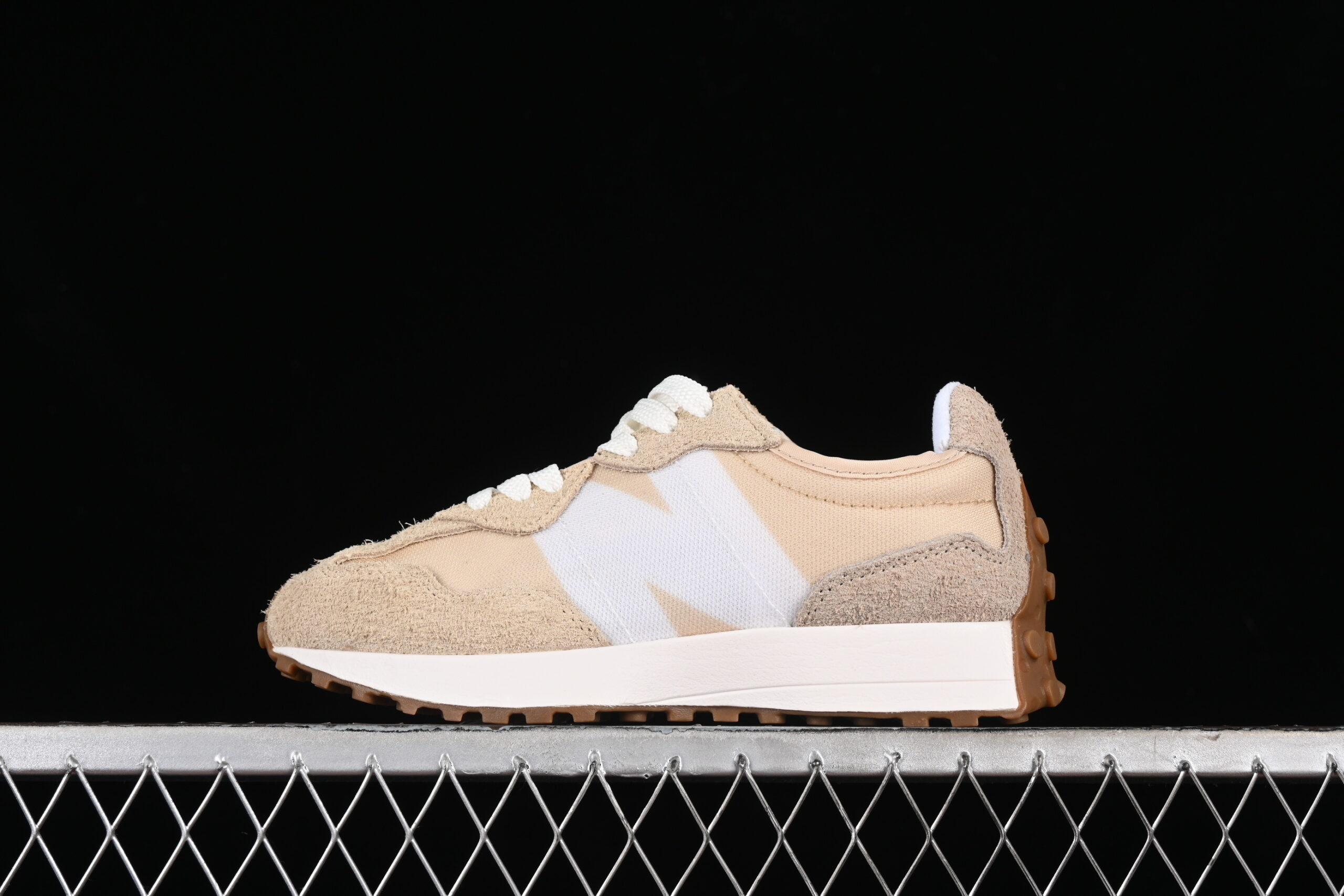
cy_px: 448
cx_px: 672
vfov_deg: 18.2
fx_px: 2800
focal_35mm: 75
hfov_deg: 27.0
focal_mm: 50
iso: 160
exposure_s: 1/80
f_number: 8
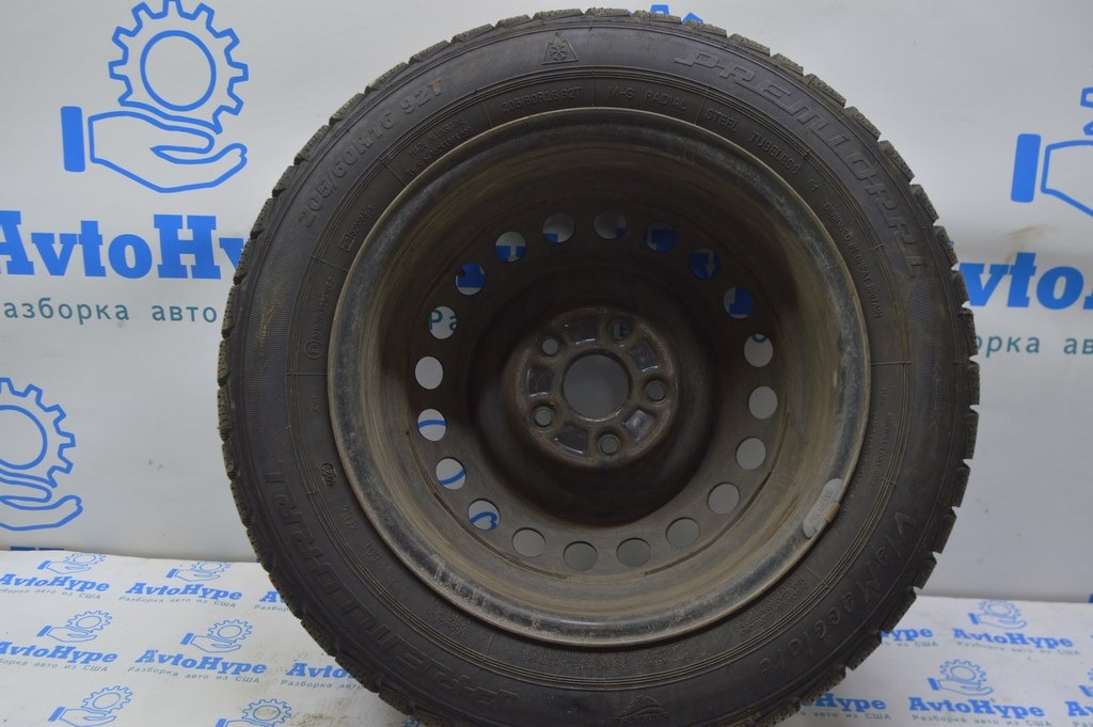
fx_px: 1001
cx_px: 546
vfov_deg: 39.9
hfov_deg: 57.3
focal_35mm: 33
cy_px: 364
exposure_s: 1/20
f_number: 5.6
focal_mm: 22
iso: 400
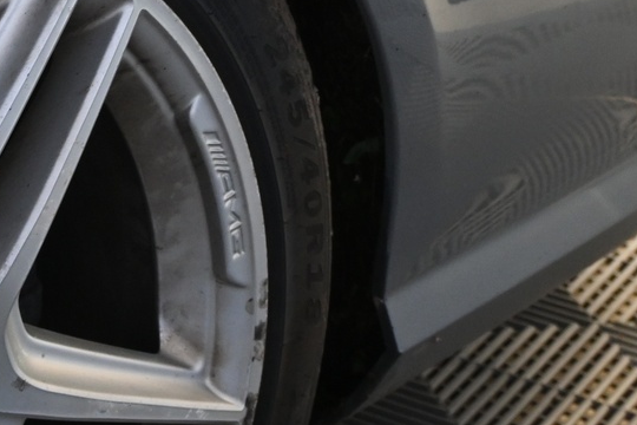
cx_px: 32
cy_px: -150
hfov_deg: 15.0
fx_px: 2389
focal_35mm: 135
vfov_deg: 9.9
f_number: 4.8
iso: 1100
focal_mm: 30
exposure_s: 1/50
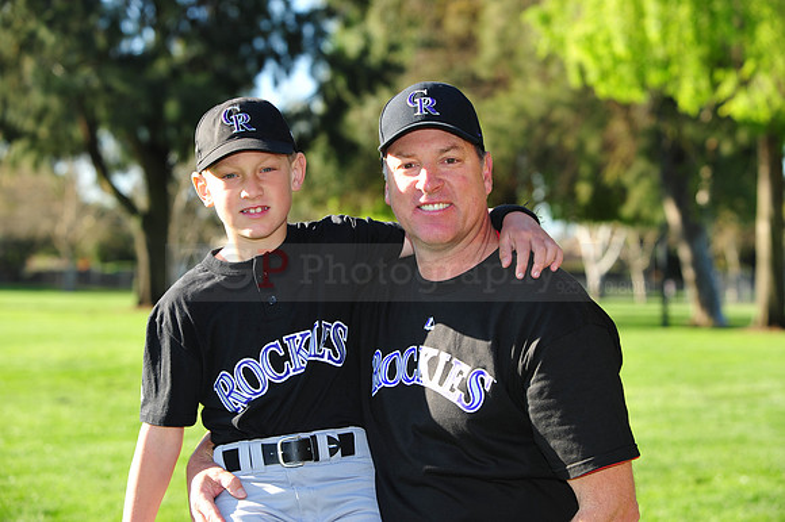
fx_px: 2005
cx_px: 392
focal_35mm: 92
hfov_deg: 22.2
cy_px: 261
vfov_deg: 14.8
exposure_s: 1/320
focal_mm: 92
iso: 200
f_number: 5.6
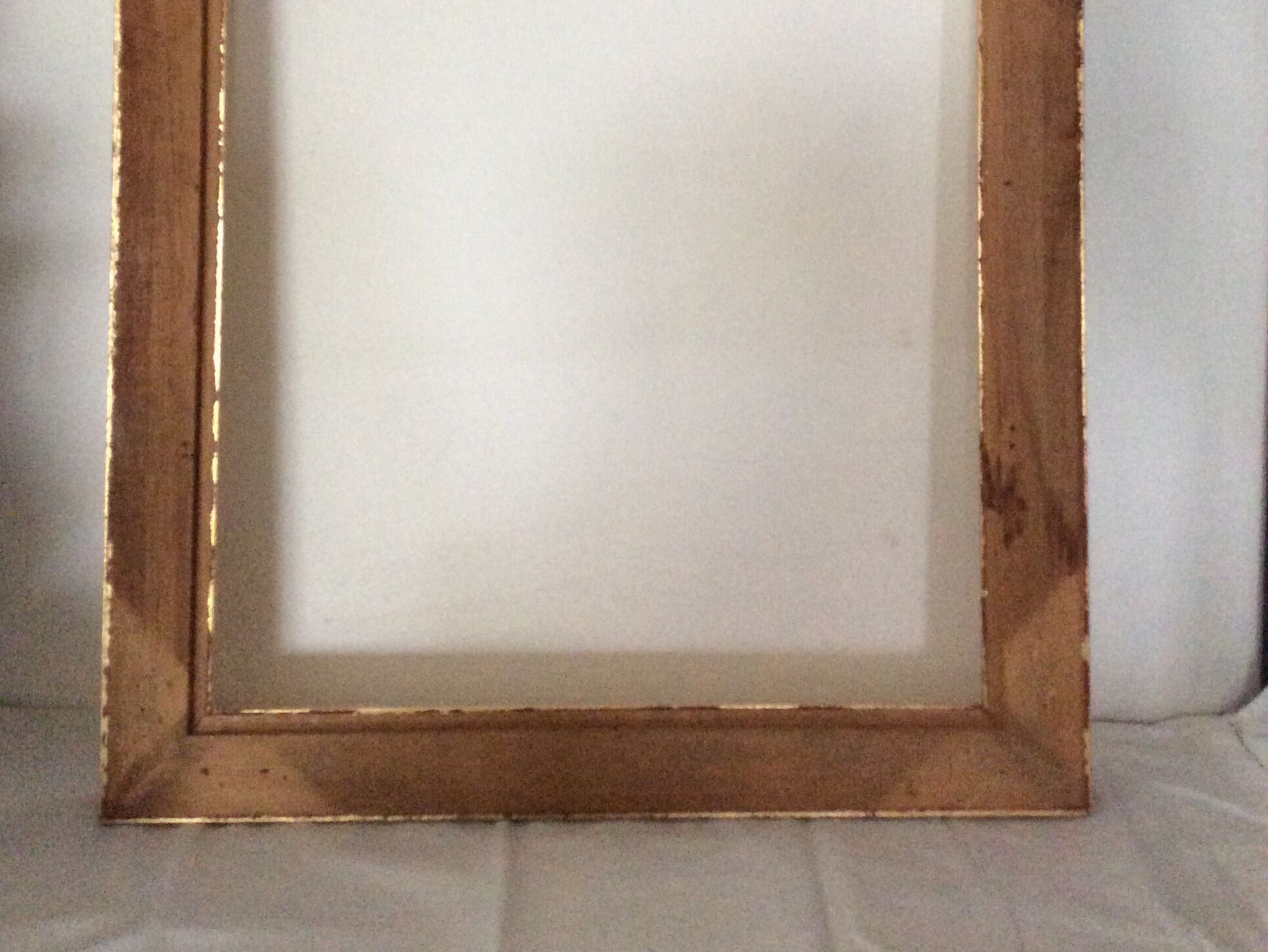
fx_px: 1575
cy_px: 162
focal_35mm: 43
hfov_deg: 43.8
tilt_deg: -4.1
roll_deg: -0.7
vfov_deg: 32.5
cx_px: 631
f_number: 2.4
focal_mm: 3.3
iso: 320
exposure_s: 1/25
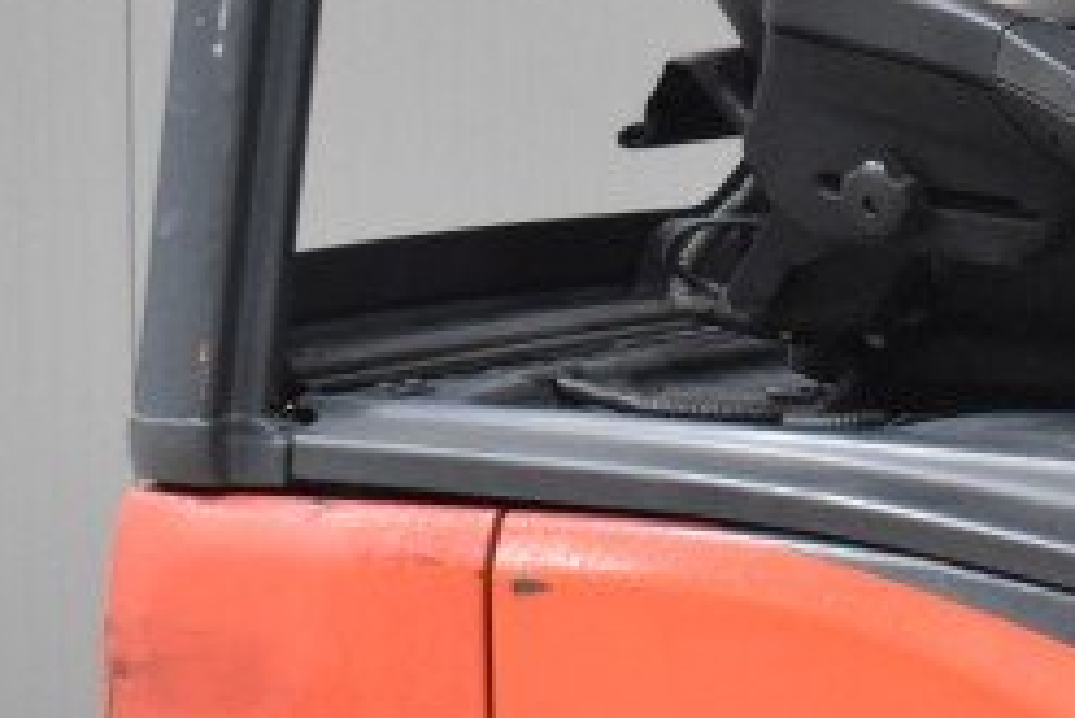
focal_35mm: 196
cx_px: 1480
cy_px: 109
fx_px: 5869
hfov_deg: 10.2
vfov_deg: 7.0
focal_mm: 27
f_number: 4
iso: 1600
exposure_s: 1/50
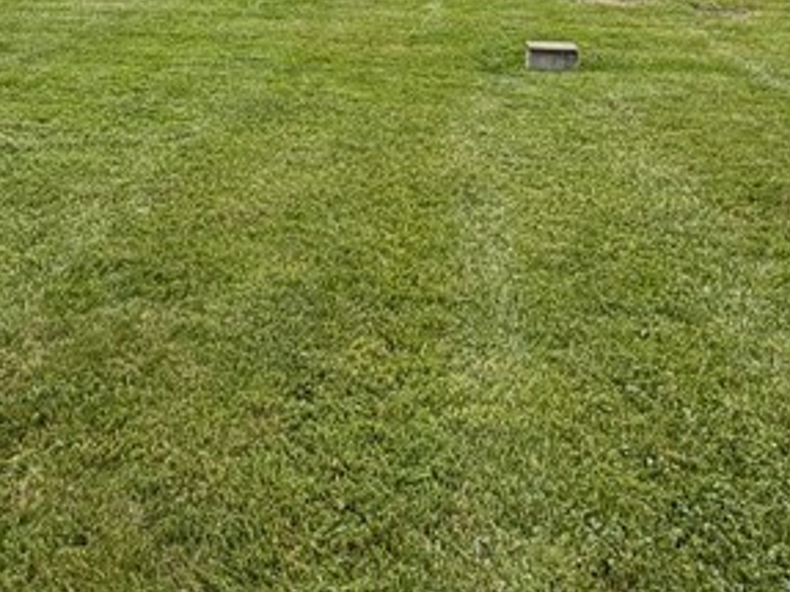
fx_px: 1141
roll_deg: -0.7
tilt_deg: -0.2
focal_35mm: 50
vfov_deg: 26.1
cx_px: 341
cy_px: -113
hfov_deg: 38.1
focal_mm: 2.22
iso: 20
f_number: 2.2
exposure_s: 1/1068
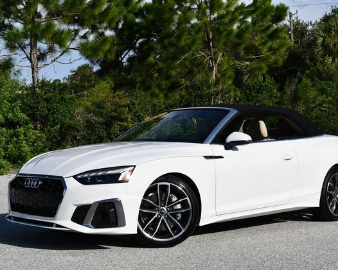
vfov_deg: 23.9
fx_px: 640
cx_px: 182
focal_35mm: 64
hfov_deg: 29.6
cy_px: 135
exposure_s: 1/320
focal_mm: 28
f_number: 9
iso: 100
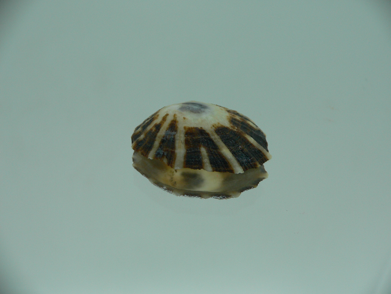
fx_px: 395
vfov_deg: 40.7
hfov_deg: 52.6
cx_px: 196
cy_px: 147
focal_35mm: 35
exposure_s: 1/60
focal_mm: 4.6
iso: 80
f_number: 2.8
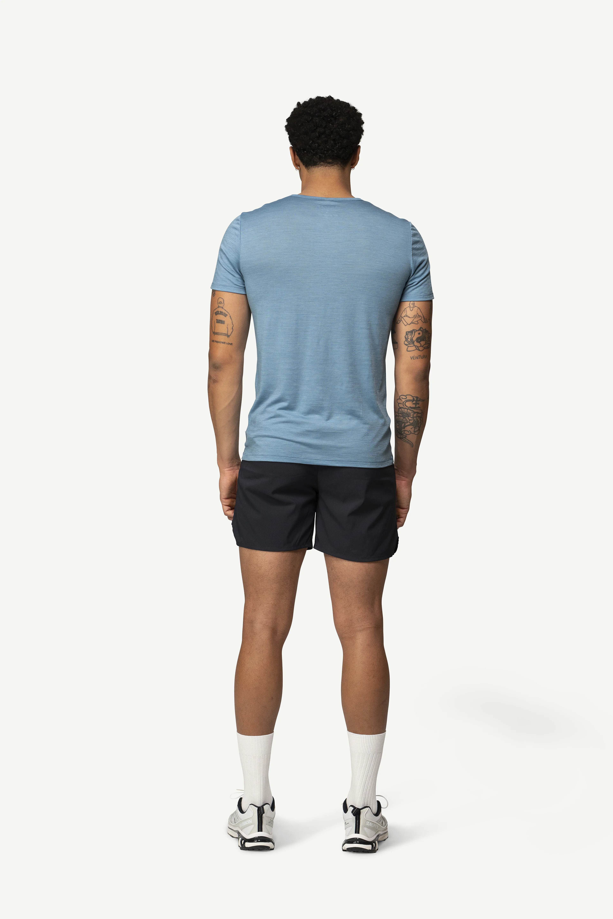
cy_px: 460
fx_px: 1788
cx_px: 306
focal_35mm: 70
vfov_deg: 28.8
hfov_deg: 19.5
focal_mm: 70
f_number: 5
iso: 500
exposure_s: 1/80
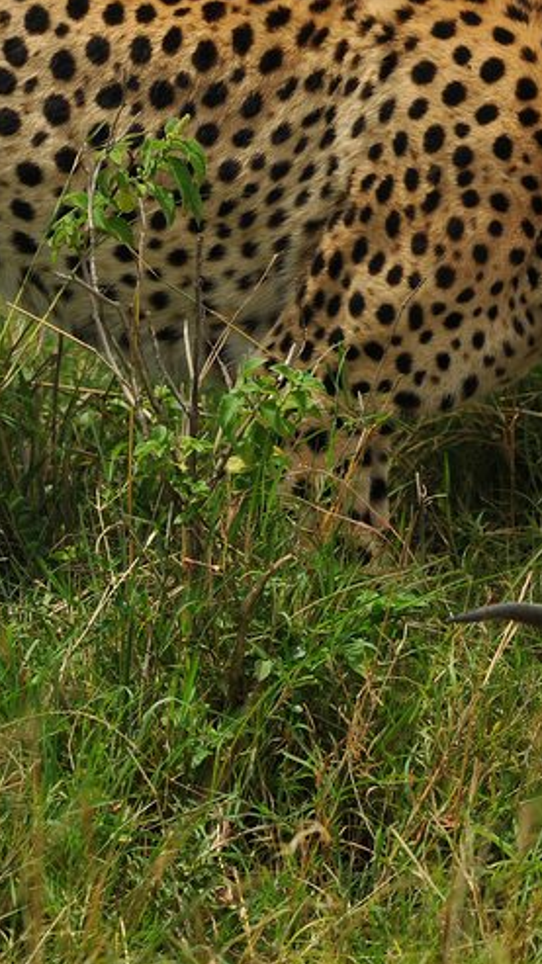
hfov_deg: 1.1
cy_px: 380
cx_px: 816
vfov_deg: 2.0
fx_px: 27131
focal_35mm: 1061
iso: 400
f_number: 9
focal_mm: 500
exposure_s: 1/1000
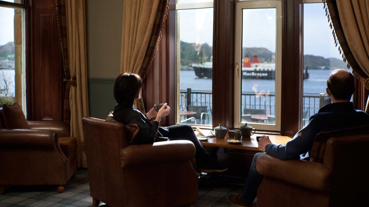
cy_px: 88
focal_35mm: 42
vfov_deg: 28.3
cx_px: 184
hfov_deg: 48.4
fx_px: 411
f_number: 2.8
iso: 125
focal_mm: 40
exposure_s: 1/250
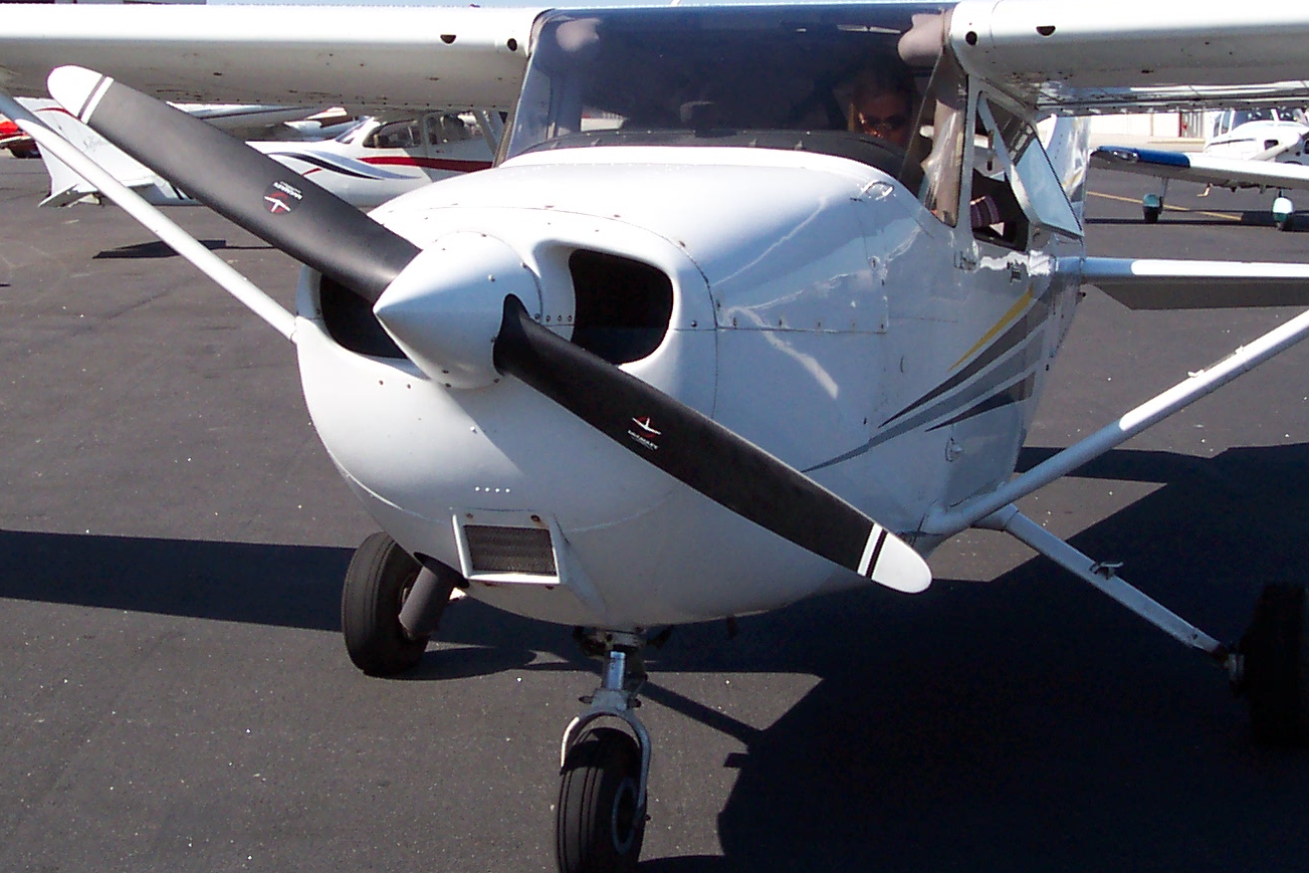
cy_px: 190
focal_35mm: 63
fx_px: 2291
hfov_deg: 31.9
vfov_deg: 21.3
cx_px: 654
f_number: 4.8
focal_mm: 8
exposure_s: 1/700
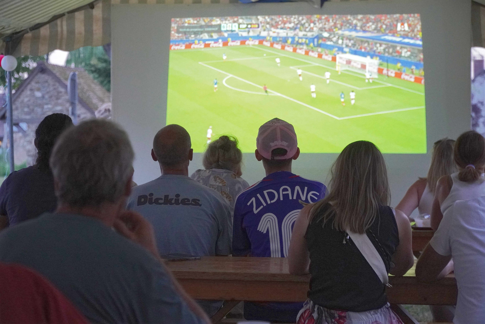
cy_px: 162
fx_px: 1475
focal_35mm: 110
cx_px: 242
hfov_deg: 18.7
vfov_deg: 12.5
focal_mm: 73
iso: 4000
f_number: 4
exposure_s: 1/200
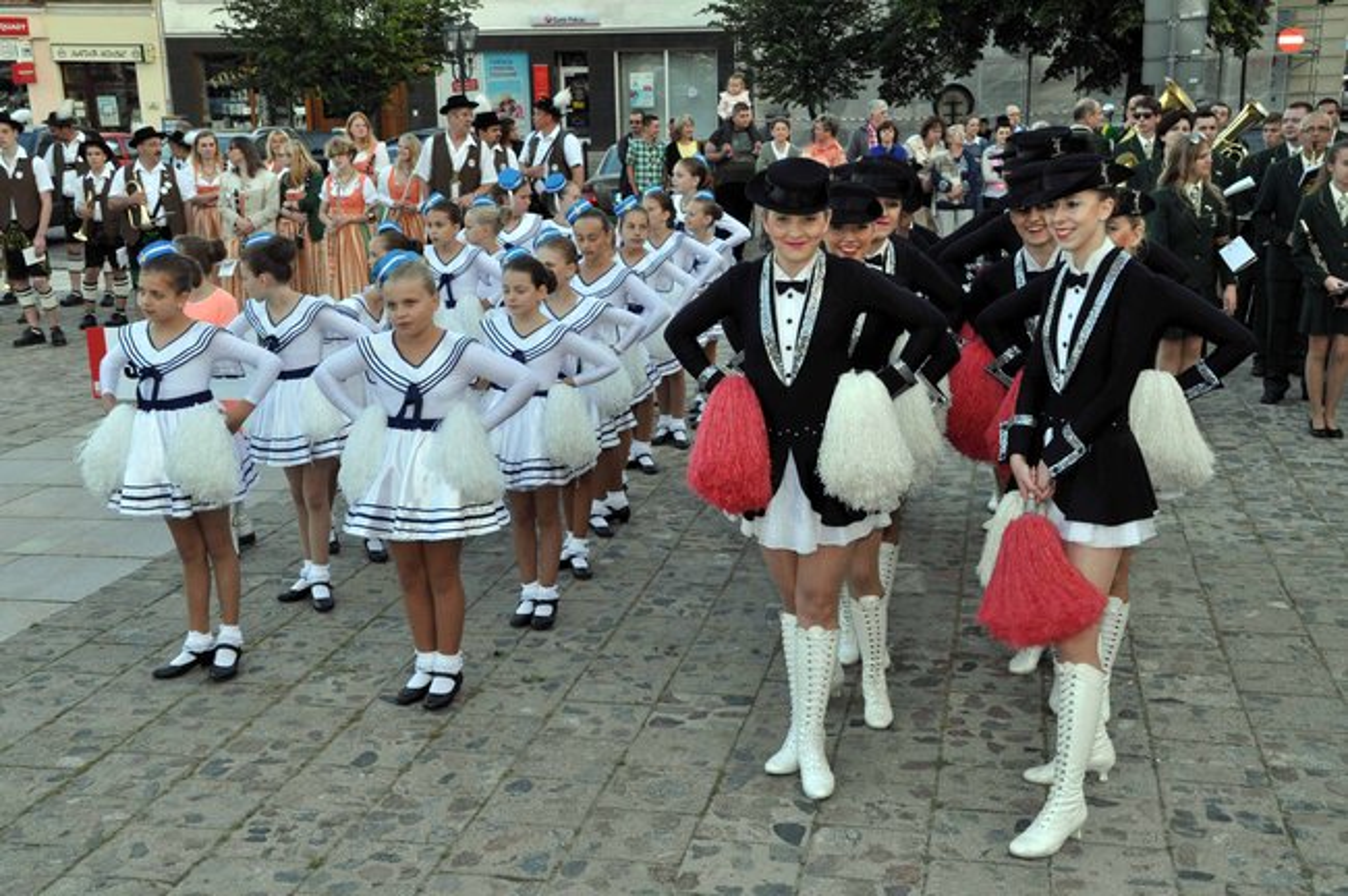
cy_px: 448
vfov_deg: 30.8
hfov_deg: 45.0
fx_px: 1627
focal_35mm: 44
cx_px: 674
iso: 640
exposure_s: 1/60
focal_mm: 29
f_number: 13
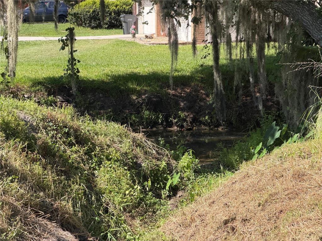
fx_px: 930
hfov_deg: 19.6
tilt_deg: -5.8
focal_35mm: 100
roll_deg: +0.4
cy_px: 120
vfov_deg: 14.8
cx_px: 161
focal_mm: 16.89
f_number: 2.8
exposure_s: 1/388
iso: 50
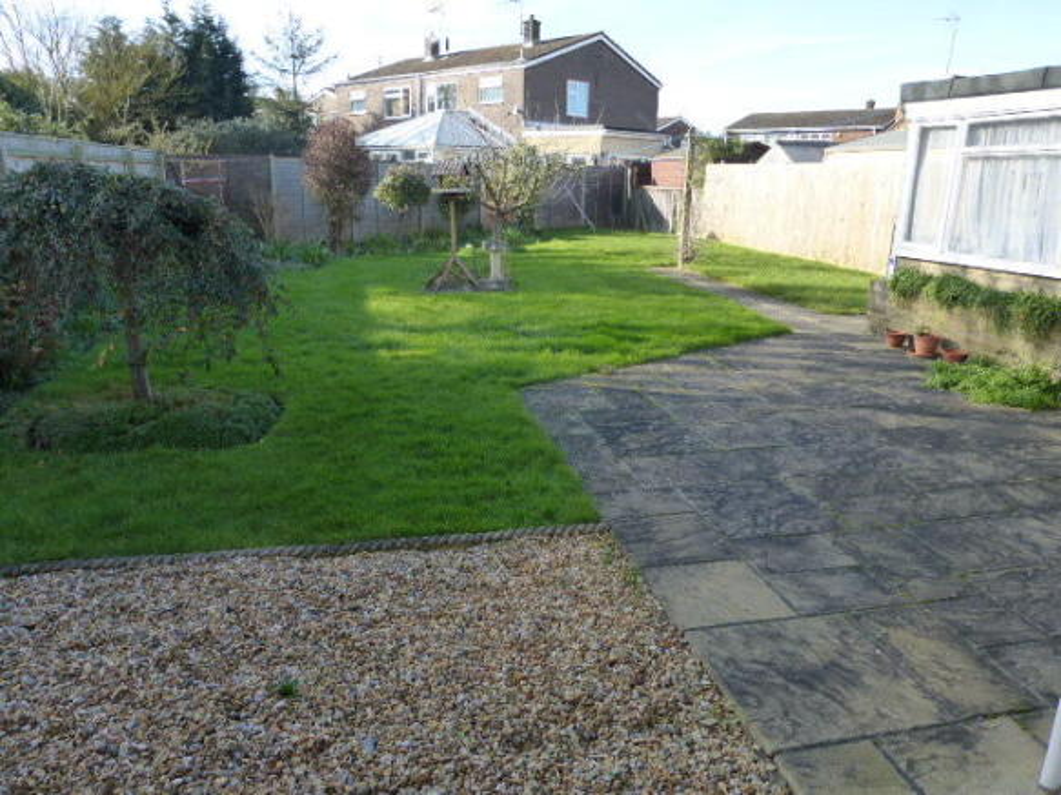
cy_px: 398
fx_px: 766
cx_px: 530
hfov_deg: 69.4
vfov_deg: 54.9
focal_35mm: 25
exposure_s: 1/320
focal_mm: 4.3
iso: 200
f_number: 3.3
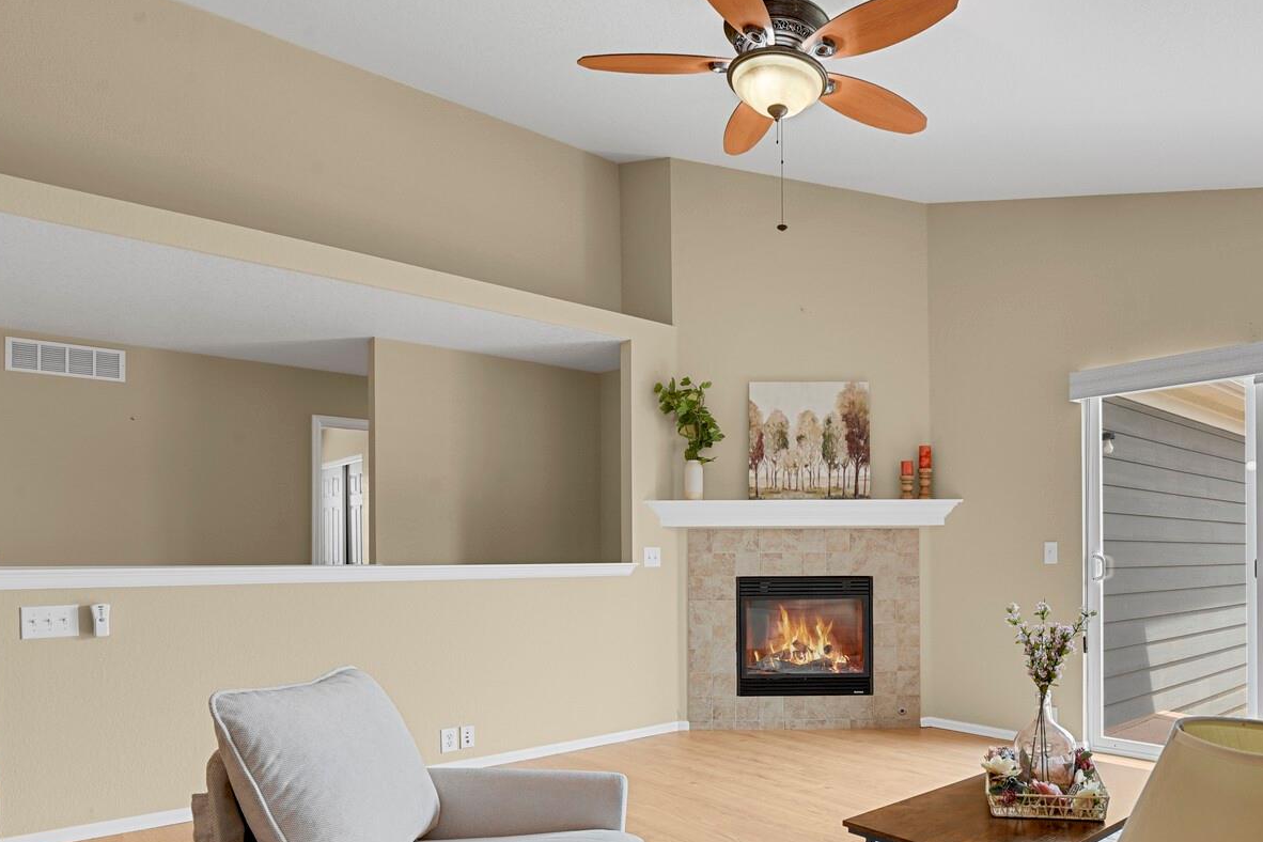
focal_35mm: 23
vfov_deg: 54.2
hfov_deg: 73.8
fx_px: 807
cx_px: 841
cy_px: 547
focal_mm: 17
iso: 250
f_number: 8
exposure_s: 1/1.67
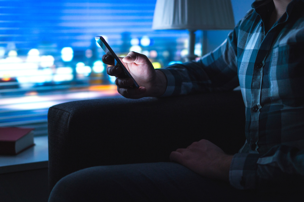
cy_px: 101
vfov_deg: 18.2
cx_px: 152
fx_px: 633
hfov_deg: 27.0
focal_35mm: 75
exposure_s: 1/40
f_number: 2
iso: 200
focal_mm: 50
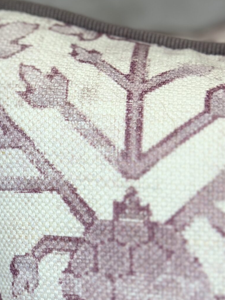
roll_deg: +2.1
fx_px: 1040
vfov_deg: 16.1
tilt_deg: -17.3
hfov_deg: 12.1
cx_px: -26
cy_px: 287
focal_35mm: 120
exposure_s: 1/407
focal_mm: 6.86
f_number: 1.78
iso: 80
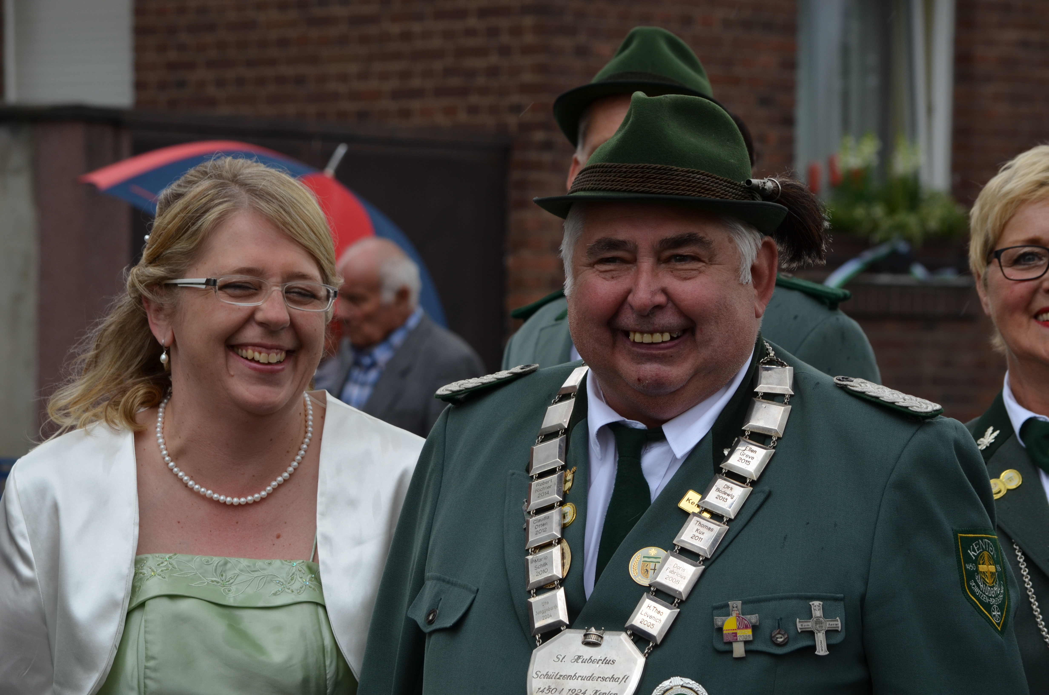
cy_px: 348
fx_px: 4275
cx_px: 524
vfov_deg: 9.3
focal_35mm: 147
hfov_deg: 14.0
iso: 200
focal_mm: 98
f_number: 8
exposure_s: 1/250
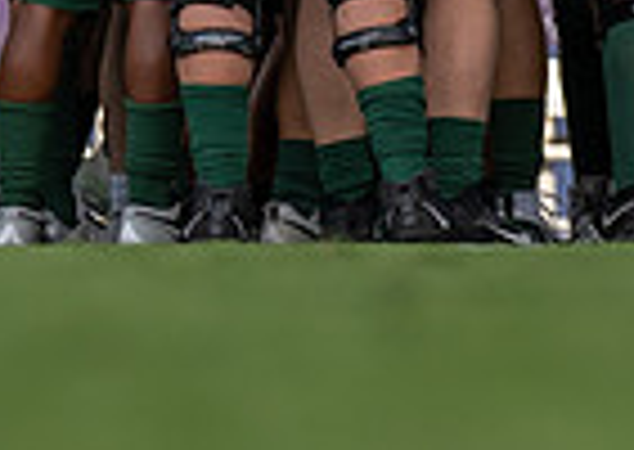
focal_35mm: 473
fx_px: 8497
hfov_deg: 4.3
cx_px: 884
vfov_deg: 3.0
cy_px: -449
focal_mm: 93
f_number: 2.8
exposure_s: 1/1250
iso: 100
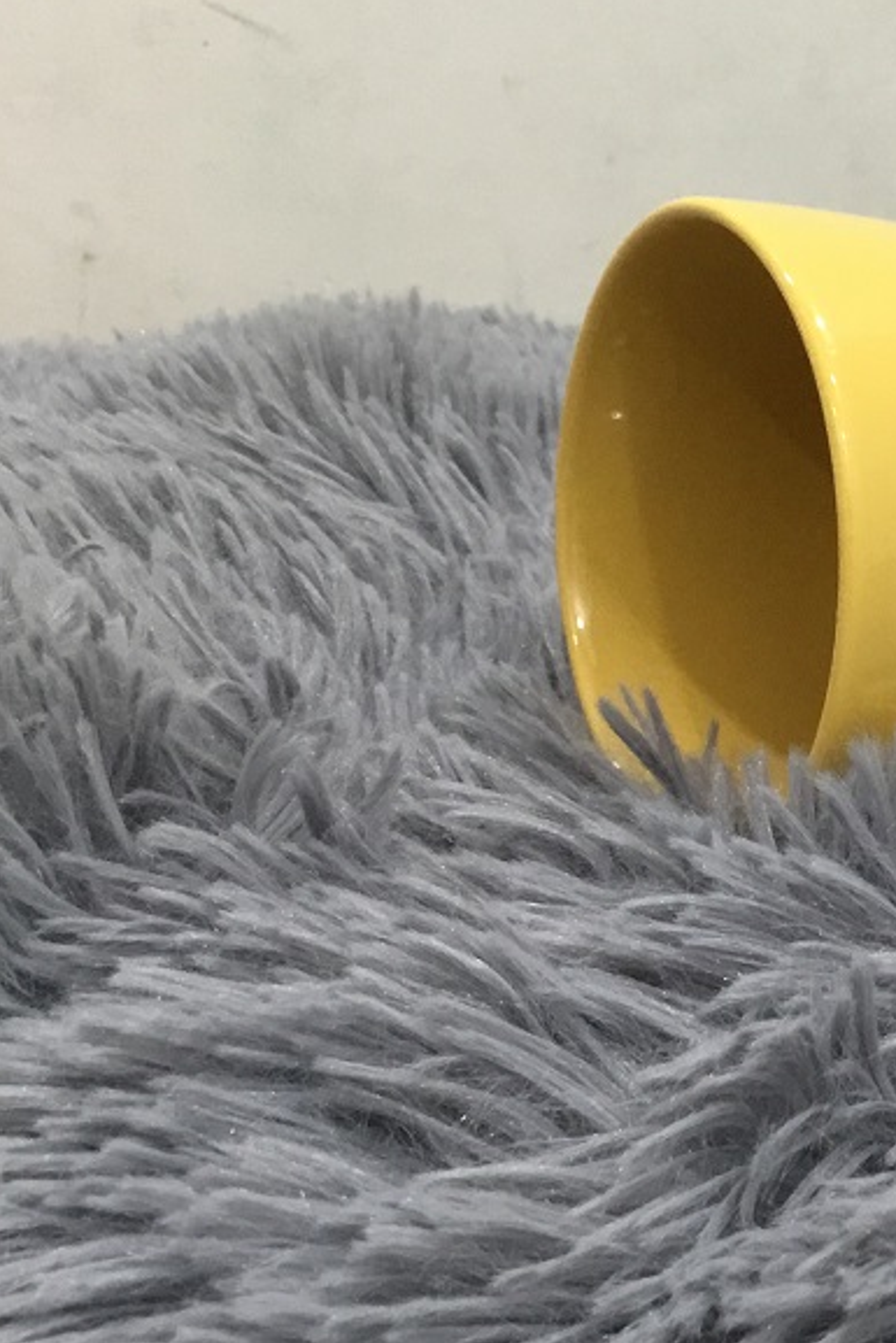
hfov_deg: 19.3
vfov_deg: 30.0
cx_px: 1026
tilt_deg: -13.8
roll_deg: +1.2
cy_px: 528
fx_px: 2500
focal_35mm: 67
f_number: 2.4
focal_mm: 3.3
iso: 125
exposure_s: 1/33
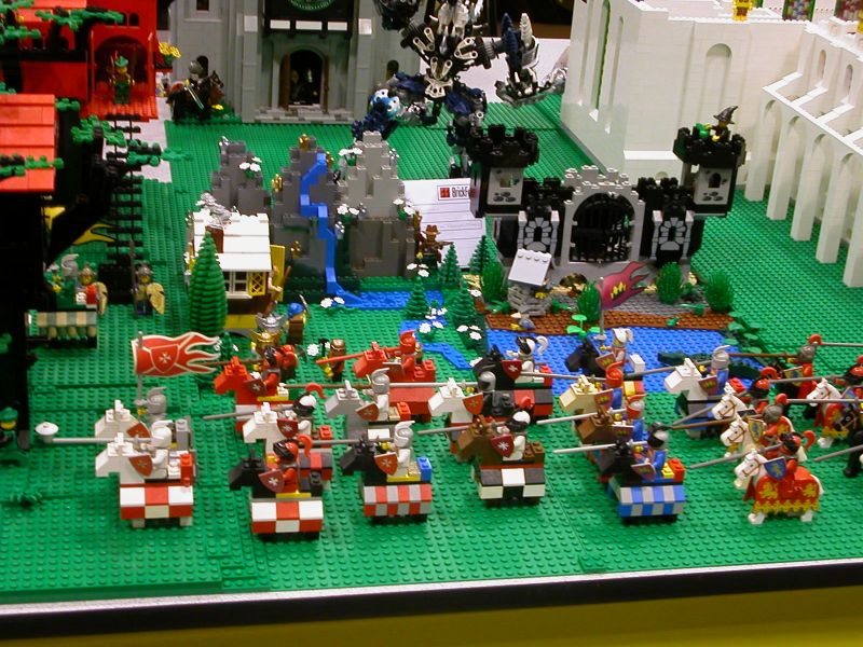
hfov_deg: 33.2
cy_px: 324
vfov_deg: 25.2
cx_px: 432
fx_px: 1446
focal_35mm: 58
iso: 100
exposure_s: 1/8.3
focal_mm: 8.9
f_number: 3.4
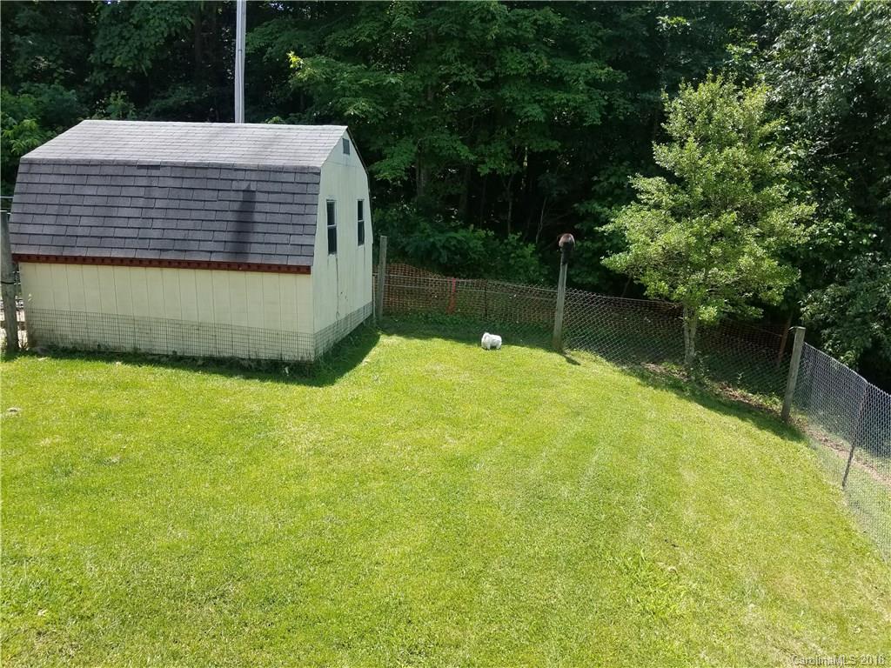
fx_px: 669
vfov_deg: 53.1
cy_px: 334
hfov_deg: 67.3
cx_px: 446
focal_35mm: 26
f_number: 1.7
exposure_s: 1/950
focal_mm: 4.2
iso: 50
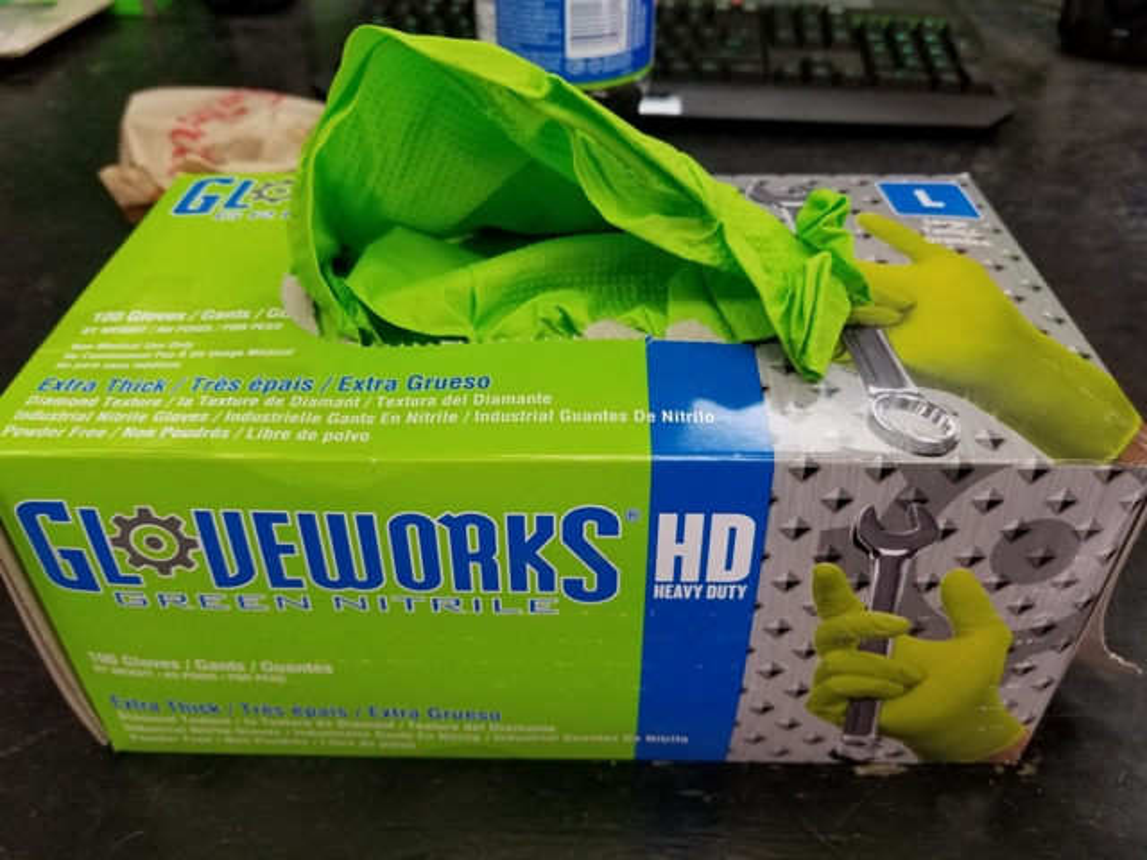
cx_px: 574
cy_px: 430
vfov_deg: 53.1
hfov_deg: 67.3
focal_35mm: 26
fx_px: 862
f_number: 1.7
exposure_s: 1/120
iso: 80
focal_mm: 4.25
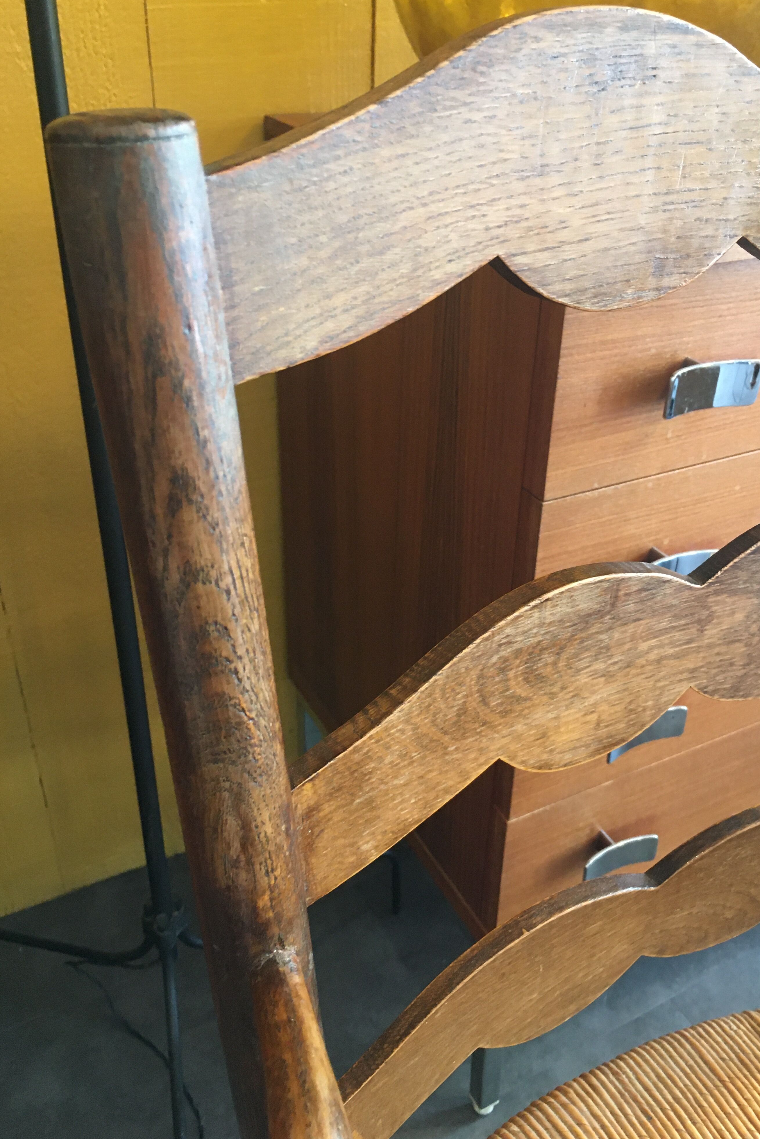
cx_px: 425
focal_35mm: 31
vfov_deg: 60.3
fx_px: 982
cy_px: 577
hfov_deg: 42.3
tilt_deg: -32.6
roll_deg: -4.2
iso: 200
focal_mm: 4.15
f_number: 2.2
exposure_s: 1/33
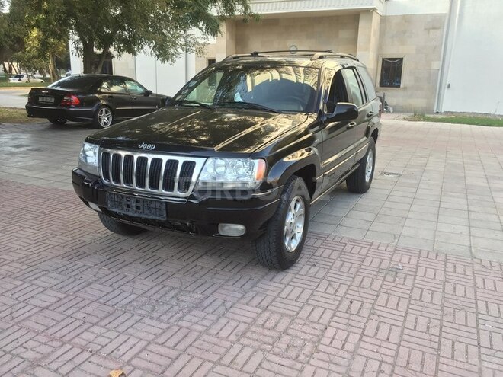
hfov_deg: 61.7
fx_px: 421
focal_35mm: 29
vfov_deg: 48.2
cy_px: 188
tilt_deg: -11.6
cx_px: 252
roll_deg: -1.6
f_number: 2.2
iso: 32
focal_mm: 4.15
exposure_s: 1/112
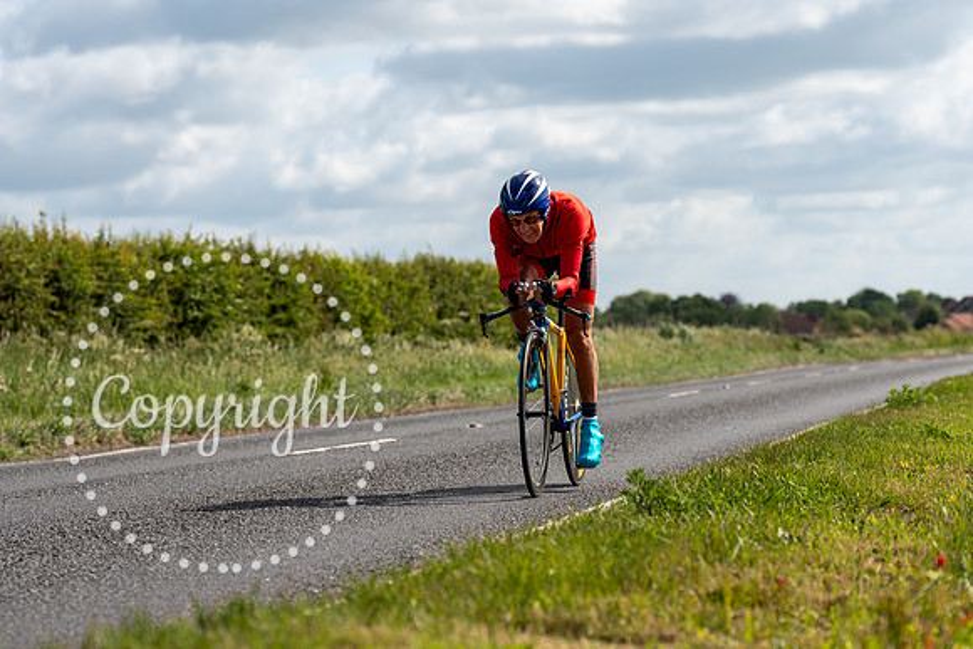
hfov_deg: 17.4
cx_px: 548
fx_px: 3170
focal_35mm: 117
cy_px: 283
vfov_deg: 11.7
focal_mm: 104
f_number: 4.5
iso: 100
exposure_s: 1/1000
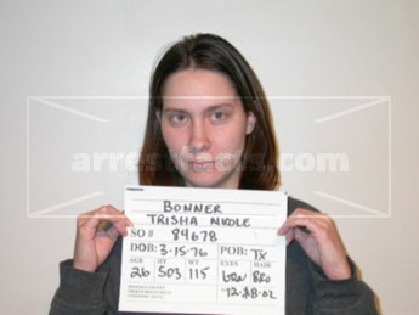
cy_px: 158
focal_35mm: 69
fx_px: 835
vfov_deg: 21.3
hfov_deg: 28.2
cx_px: 210
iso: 100
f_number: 3.3
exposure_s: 1/60.3
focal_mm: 14.4
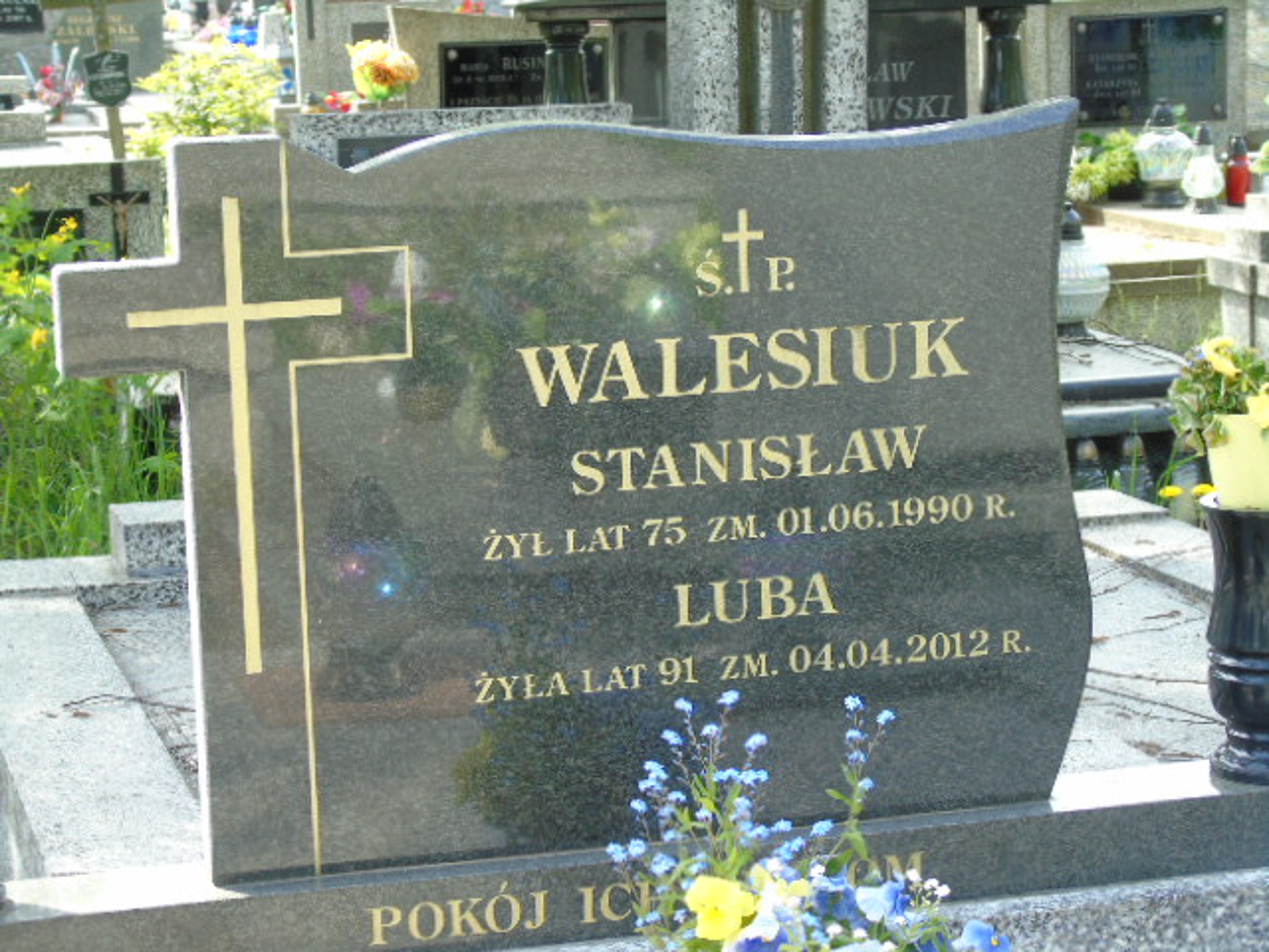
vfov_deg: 15.7
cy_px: 476
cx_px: 634
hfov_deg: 20.9
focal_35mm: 94
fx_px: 3446
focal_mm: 17
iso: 80
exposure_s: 1/50
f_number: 4.3
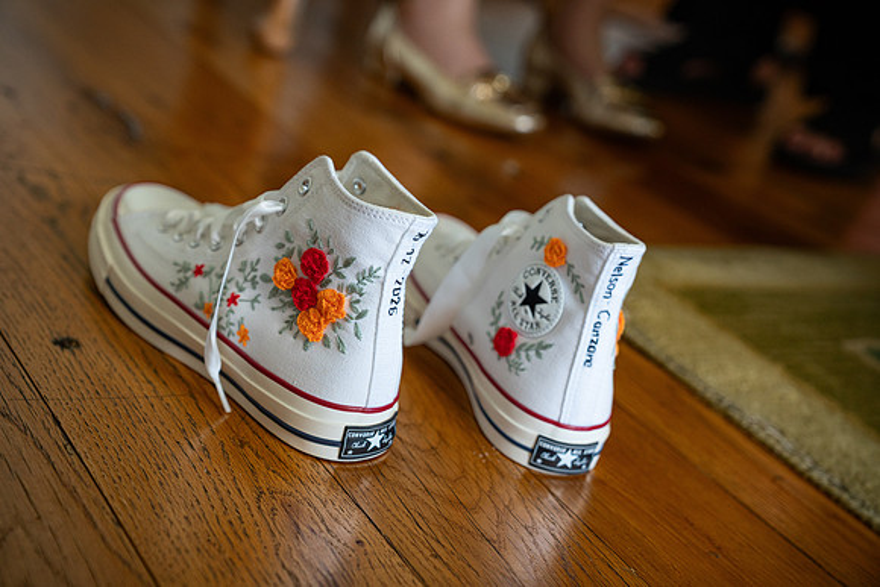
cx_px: 440
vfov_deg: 23.8
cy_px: 294
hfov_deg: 35.0
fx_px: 1394
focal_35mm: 57
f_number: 3.2
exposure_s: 1/60
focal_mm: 57
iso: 800
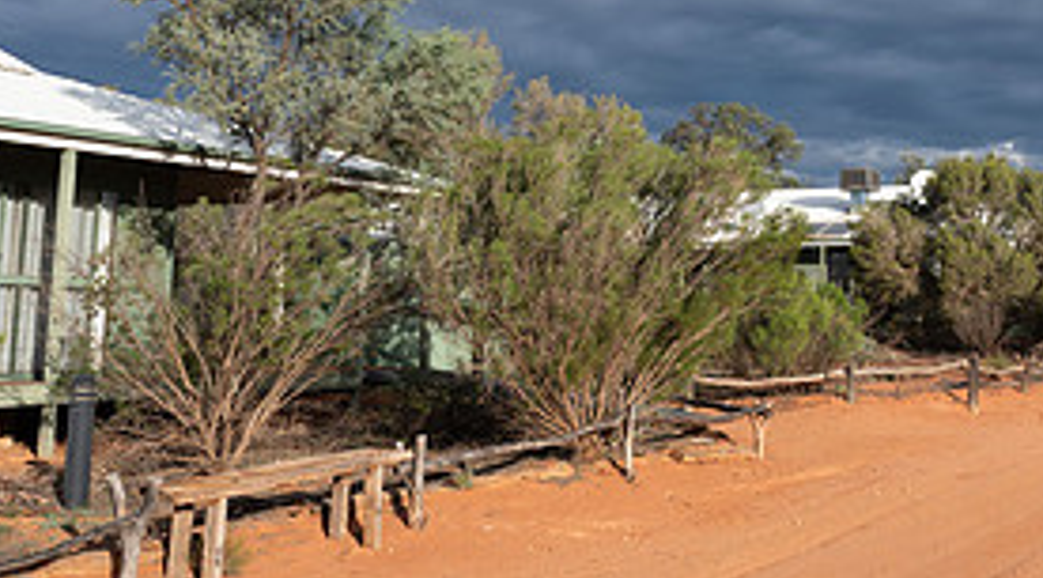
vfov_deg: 22.0
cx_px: 812
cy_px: 95
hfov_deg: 38.1
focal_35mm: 53
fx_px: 1461
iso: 100
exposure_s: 1/250
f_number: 8
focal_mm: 24
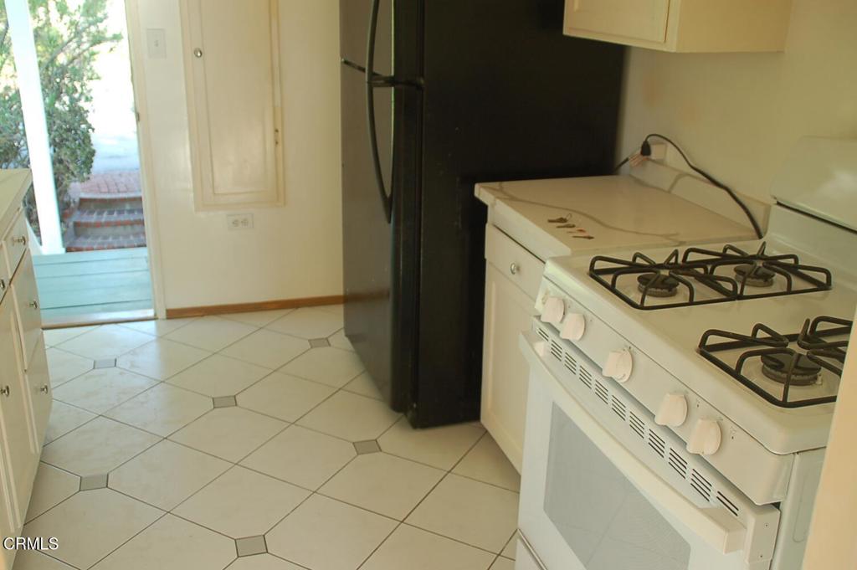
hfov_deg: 51.3
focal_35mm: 38
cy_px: 285
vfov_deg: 35.4
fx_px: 892
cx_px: 428
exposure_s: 1/80
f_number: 4.5
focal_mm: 25
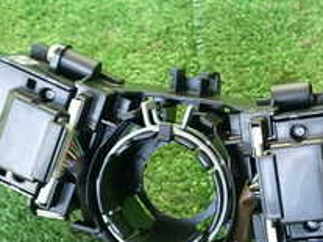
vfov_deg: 16.9
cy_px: 161
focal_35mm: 87
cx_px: 231
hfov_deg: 22.4
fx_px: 811
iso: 200
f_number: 2.3
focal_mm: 5.4
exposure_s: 1/100
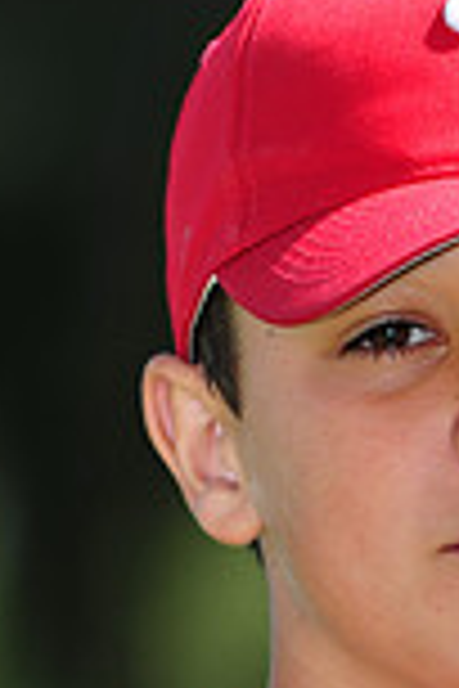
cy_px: 913
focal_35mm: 759
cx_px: 369
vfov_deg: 2.7
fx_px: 14515
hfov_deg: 1.8
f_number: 4.5
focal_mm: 200
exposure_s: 1/800
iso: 200
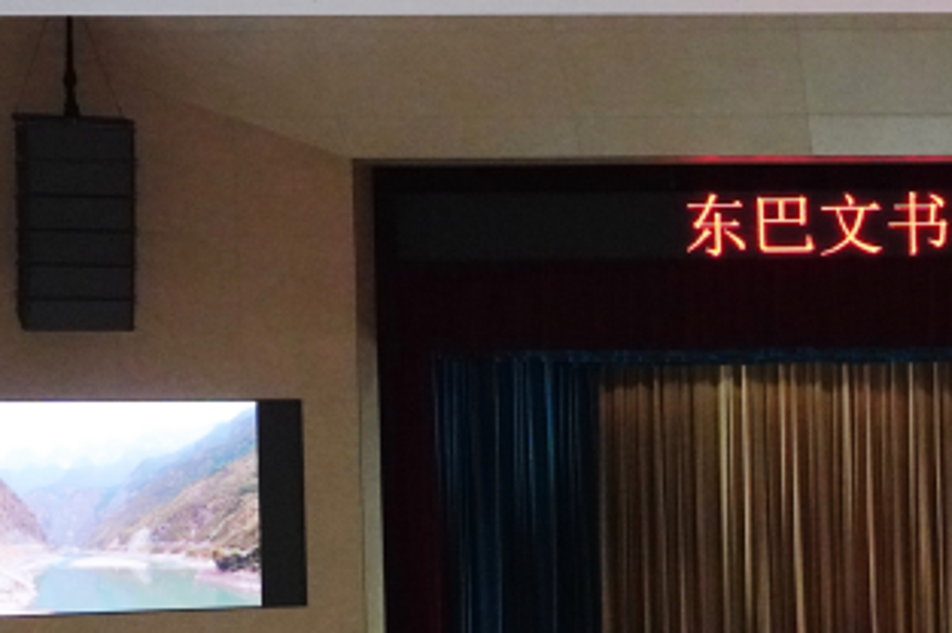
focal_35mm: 111
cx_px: 1150
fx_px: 2940
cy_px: 650
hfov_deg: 17.5
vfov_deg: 12.1
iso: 3200
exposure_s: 1/125
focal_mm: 29
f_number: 5.6
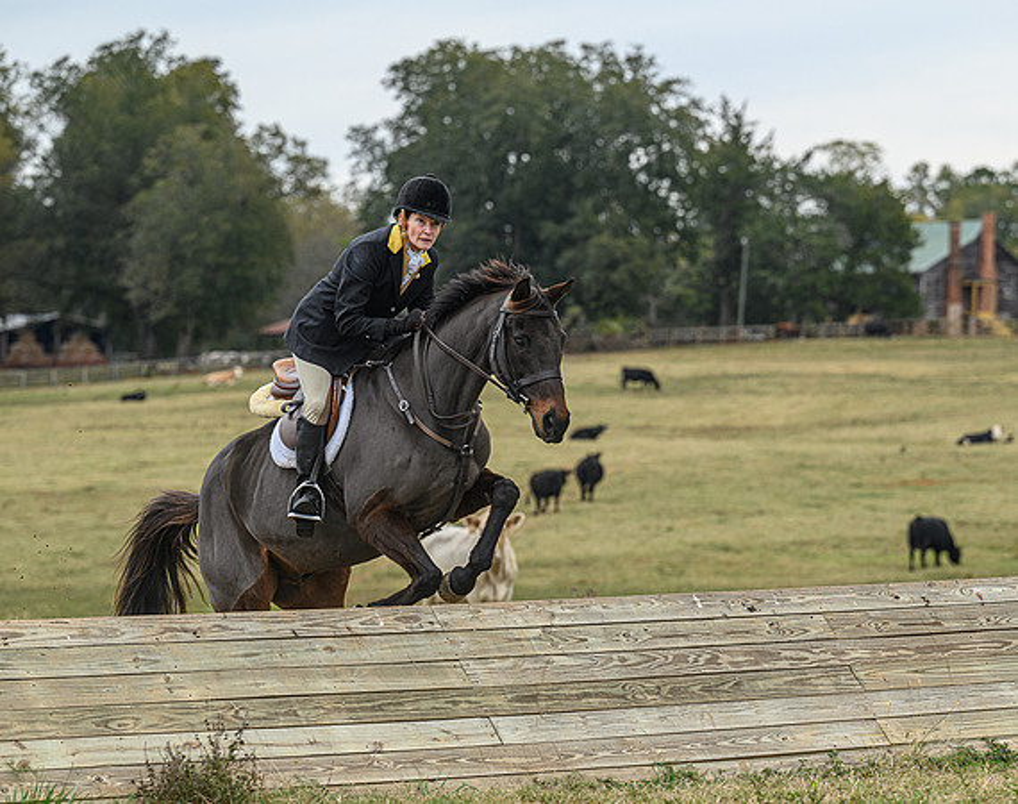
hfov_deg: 11.2
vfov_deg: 8.8
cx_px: 557
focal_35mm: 174
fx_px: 5205
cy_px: 484
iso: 500
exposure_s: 1/800
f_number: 3.5
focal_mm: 120
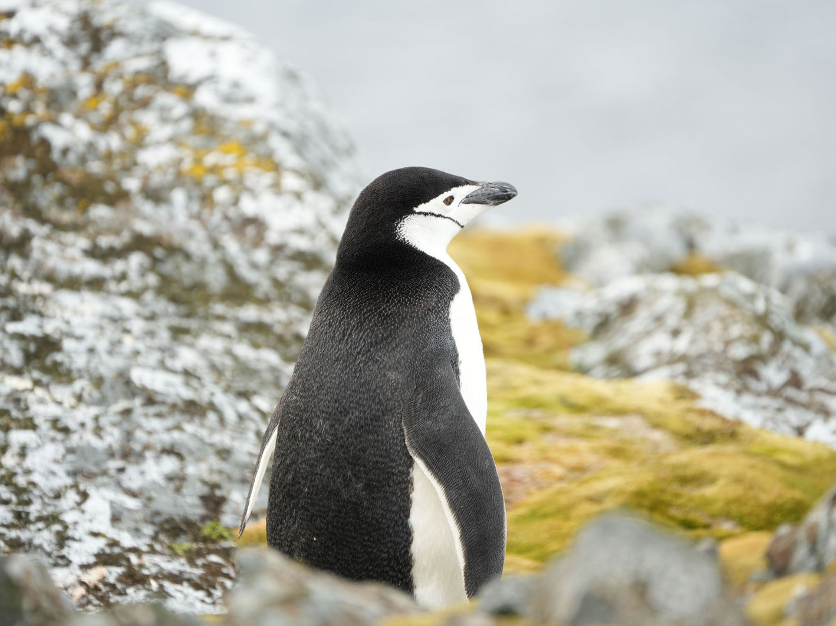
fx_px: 10480
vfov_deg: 3.4
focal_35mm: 434
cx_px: 459
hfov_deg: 4.6
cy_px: 313
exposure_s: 1/500
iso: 400
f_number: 6.3
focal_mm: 400
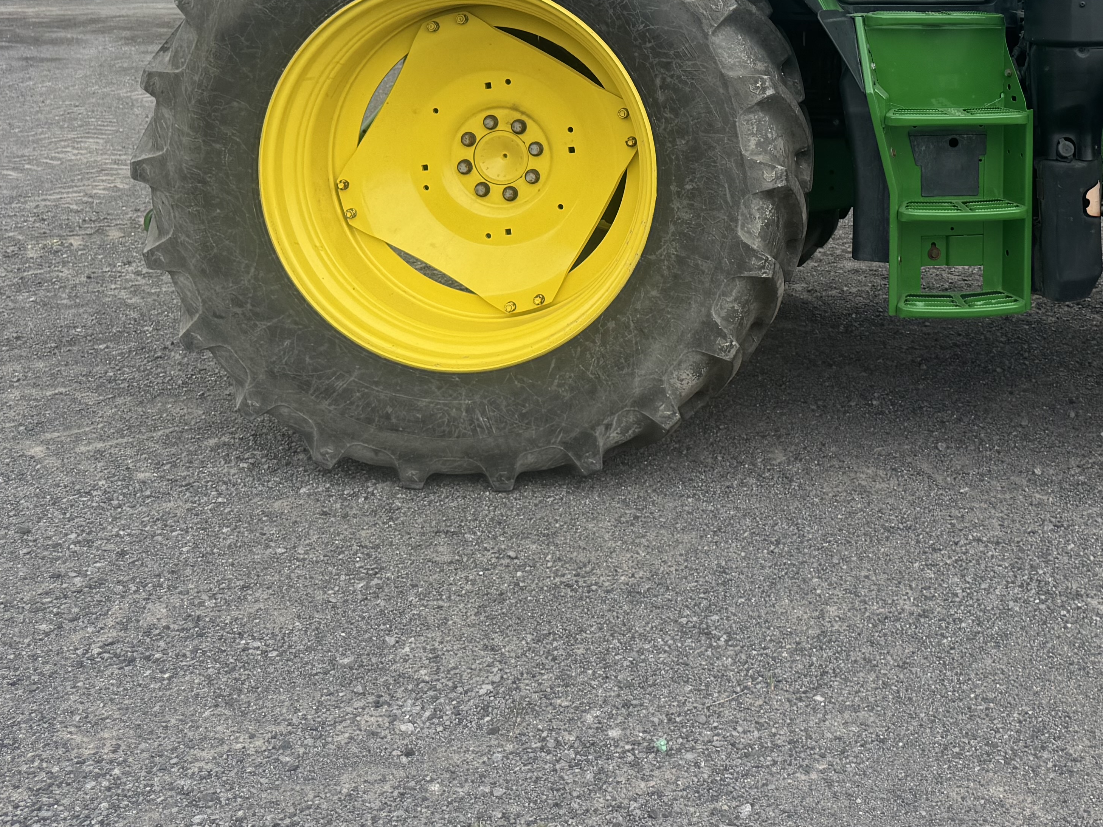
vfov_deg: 29.2
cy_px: 36
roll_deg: +0.3
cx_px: 924
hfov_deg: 38.5
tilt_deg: -2.7
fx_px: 1498
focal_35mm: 47
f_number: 1.78
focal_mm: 6.76
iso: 80
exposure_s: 1/2331
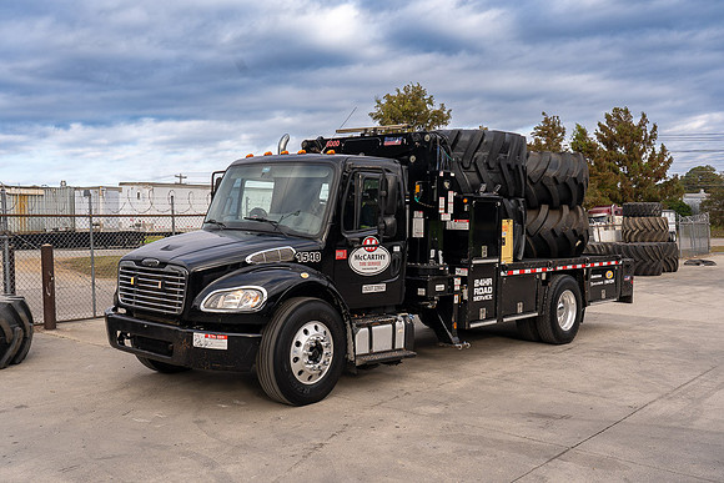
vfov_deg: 37.9
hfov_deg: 54.4
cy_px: 242
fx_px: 704
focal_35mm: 35
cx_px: 362
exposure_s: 1/100
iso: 100
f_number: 6.3
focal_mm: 35
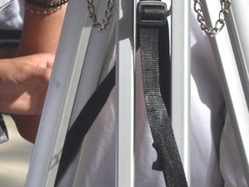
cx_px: -50
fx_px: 2416
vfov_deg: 4.4
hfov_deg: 5.9
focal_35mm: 336
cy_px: -122
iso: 250
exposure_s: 1/500
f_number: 8
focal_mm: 55
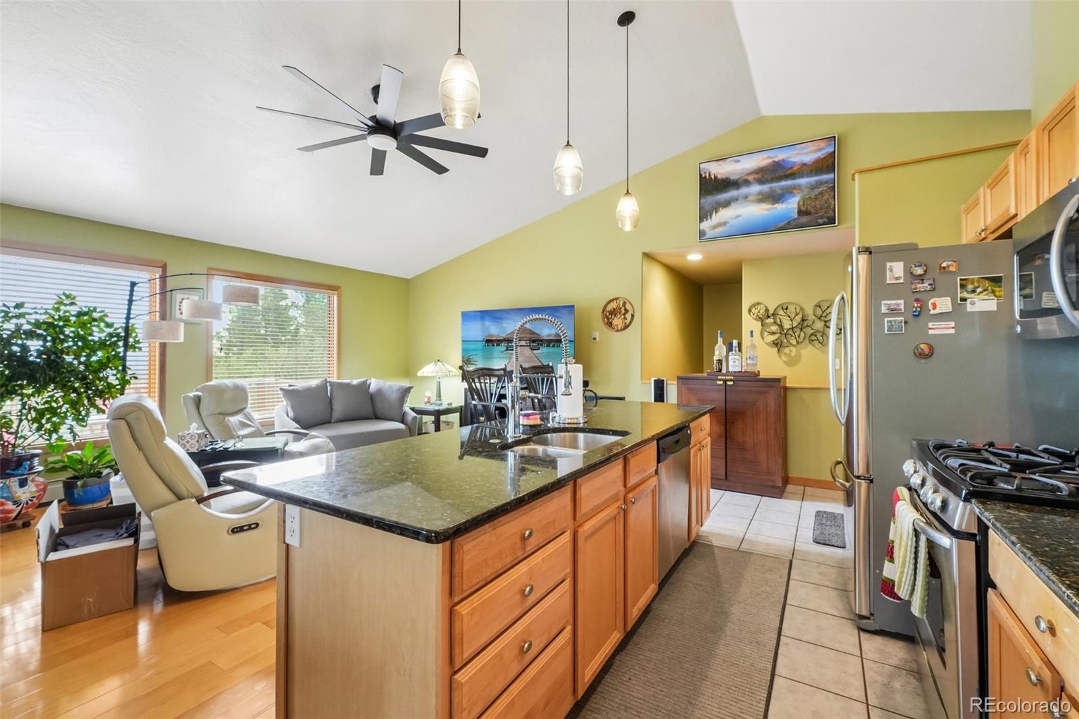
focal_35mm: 15
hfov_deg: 100.4
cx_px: 540
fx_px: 449
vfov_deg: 77.3
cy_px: 360
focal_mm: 10
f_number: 8
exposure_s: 1/8
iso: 800
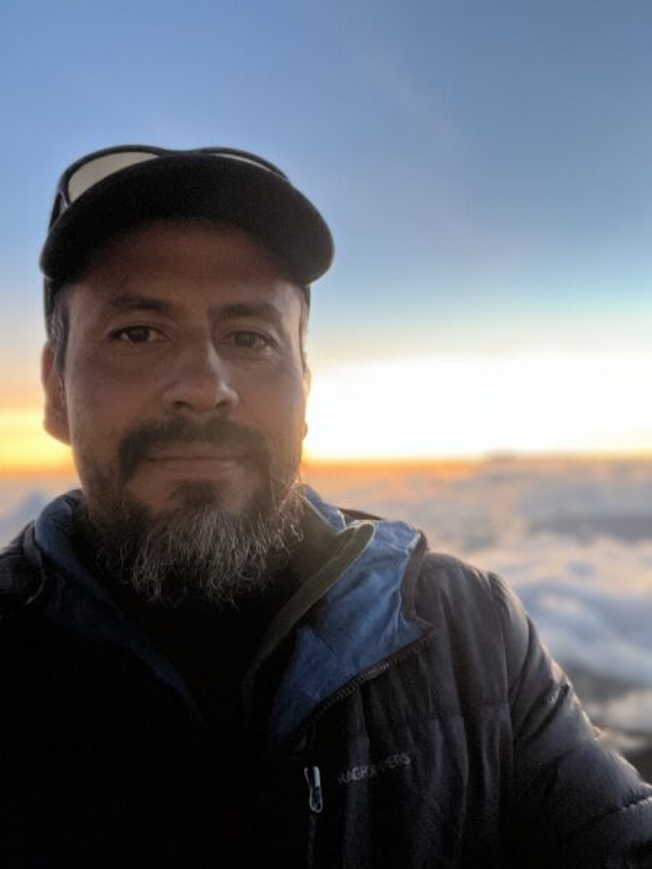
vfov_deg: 60.0
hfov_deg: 46.8
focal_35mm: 30
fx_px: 753
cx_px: 326
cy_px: 434
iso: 640
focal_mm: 2.71
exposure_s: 1/30
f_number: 2.2
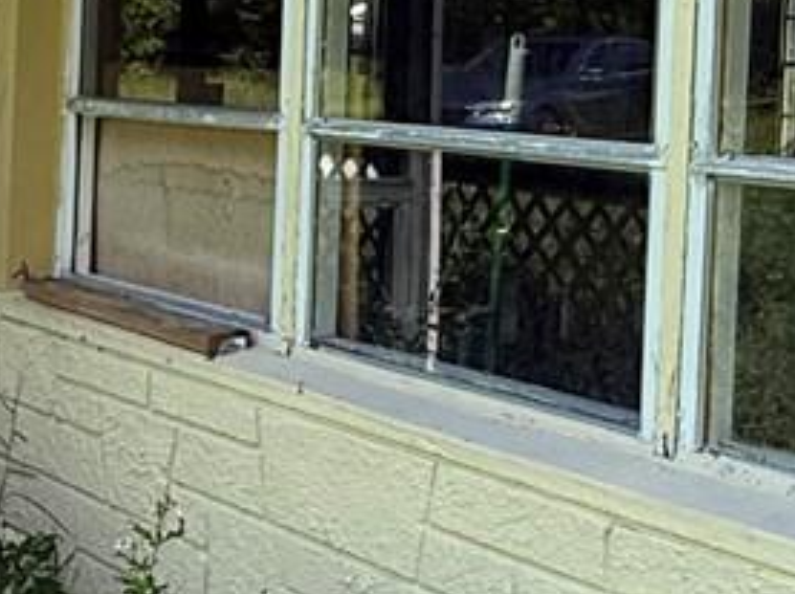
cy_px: 95
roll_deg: -1.7
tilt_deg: -0.7
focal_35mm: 81
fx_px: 1858
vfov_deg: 18.0
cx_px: 350
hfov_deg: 24.1
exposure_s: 1/701
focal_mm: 2.22
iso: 64
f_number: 2.2
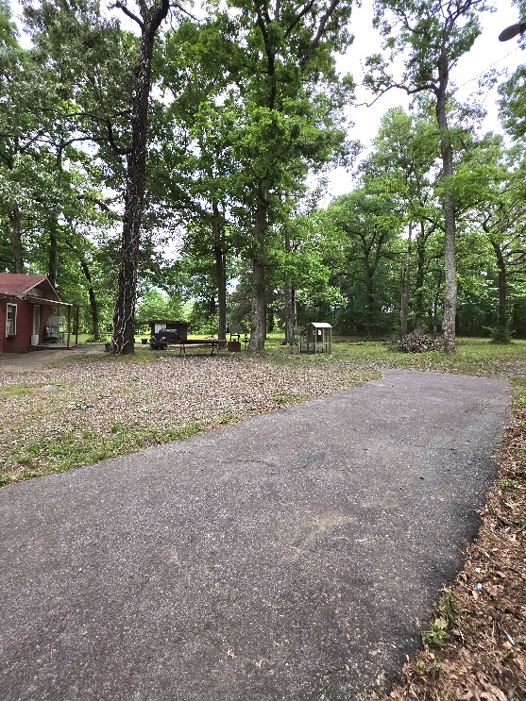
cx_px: 257
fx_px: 284
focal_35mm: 14
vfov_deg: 102.0
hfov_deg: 85.6
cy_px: 330
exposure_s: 1/263
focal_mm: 2.2
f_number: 1.9
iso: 16
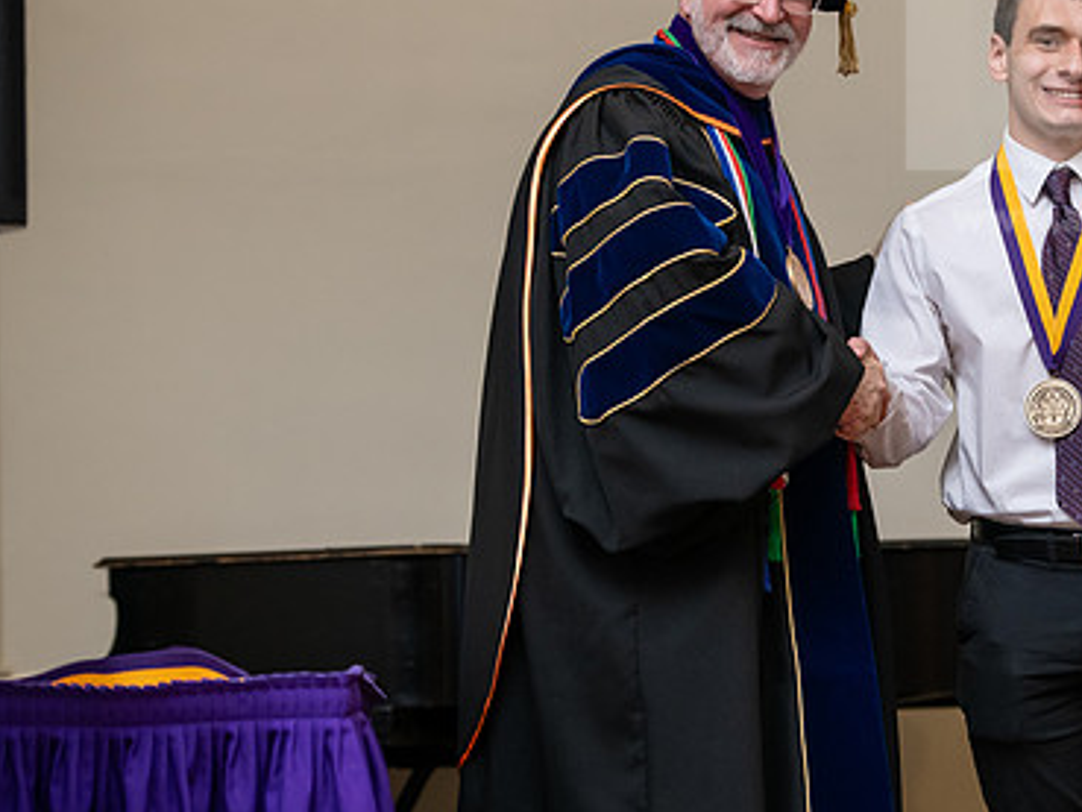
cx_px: 818
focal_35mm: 148
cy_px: 280
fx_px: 4628
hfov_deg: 13.3
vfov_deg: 10.0
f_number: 4
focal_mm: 98
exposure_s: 1/200
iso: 2000
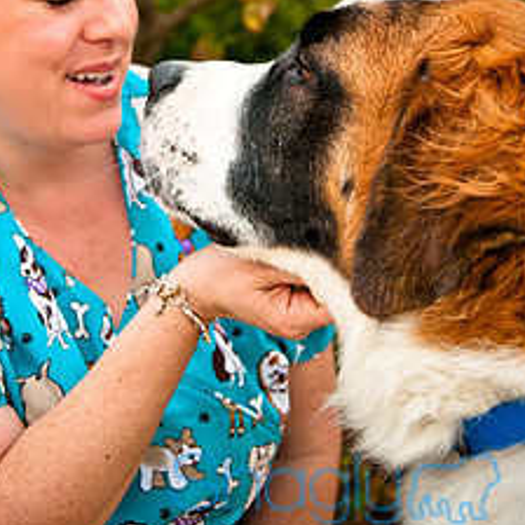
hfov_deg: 21.1
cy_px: 73
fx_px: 1407
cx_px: 191
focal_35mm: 82
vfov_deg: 20.8
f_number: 3.2
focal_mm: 32
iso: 400
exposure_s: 1/1250
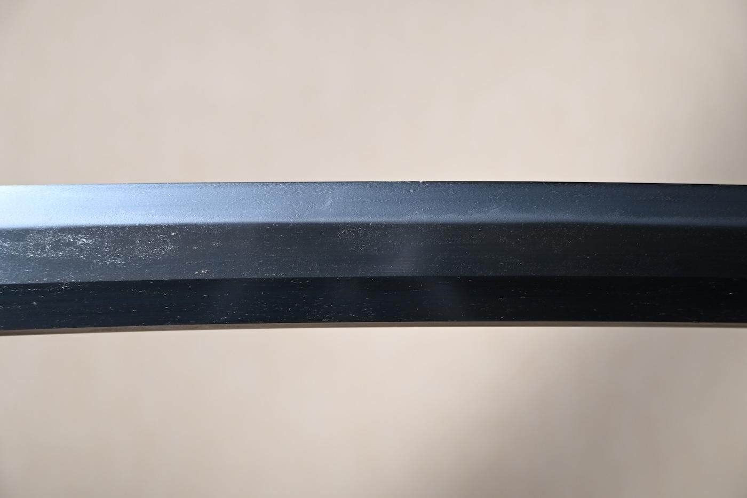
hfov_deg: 26.0
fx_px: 1618
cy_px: 249
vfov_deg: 17.5
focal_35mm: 78
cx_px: 374
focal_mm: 52
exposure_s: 1
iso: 100
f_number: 4.8
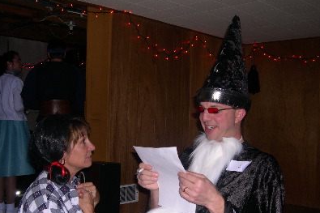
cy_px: 133
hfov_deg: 43.6
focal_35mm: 45
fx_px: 400
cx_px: 151
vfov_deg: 29.7
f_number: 2.8
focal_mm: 8
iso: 100
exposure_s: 1/60
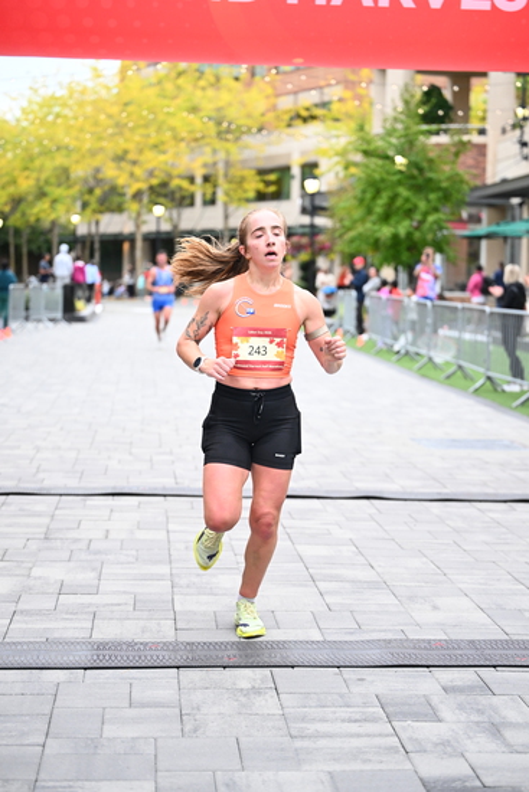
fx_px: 1542
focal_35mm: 70
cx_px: 264
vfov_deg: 28.8
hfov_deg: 19.5
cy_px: 396
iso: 1600
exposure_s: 1/800
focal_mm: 70
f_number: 2.8
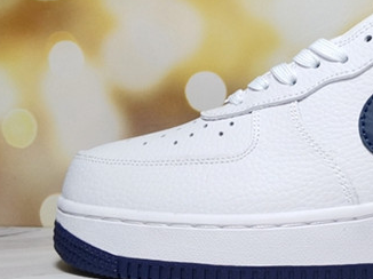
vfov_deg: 25.1
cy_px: 110
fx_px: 625
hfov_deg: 31.0
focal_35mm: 58
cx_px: 367
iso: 50
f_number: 2.2
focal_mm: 2.26
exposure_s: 1/437
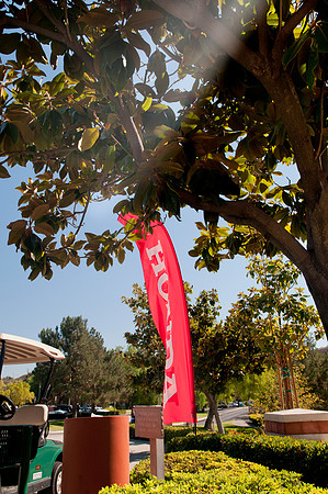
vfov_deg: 62.0
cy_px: 247
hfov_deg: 43.5
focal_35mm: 30
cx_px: 164
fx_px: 411
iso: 400
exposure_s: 1/200
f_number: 7.1
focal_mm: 20
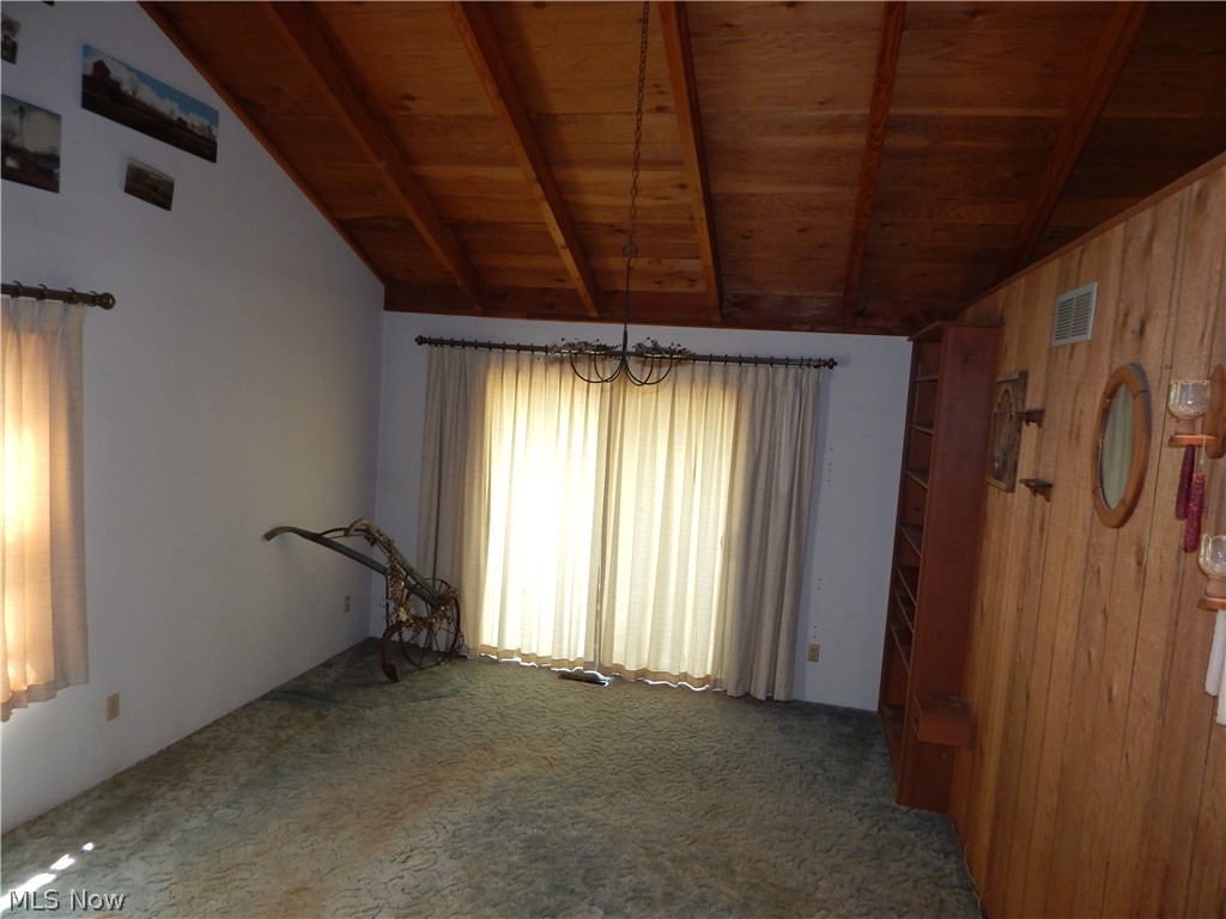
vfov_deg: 61.1
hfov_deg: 76.4
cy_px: 460
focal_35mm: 22
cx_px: 613
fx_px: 779
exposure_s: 1/30
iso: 125
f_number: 3
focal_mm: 4
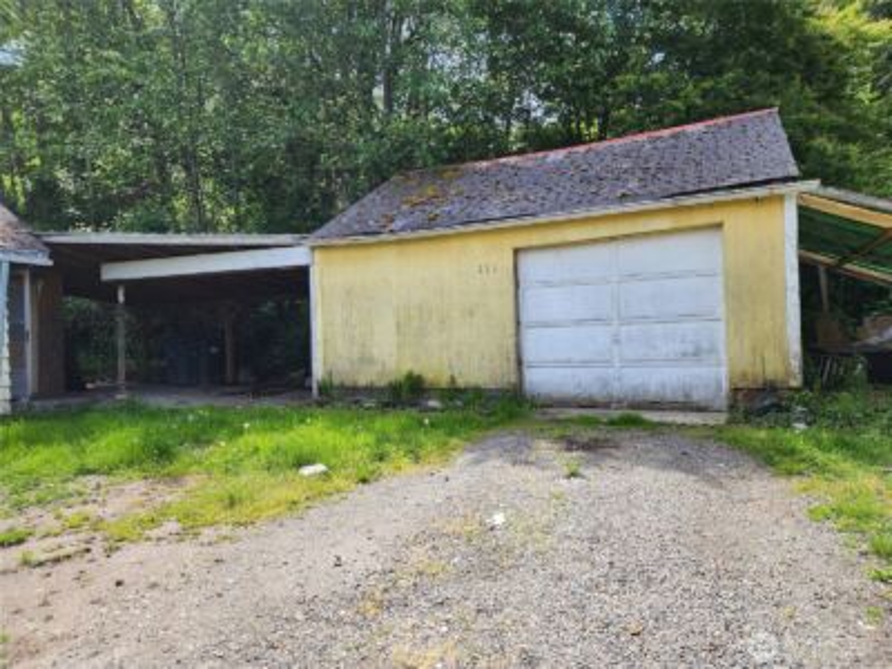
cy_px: 334
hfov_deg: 73.9
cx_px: 446
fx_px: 593
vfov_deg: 58.9
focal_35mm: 23
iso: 12
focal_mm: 6.4
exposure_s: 1/345
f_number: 1.8
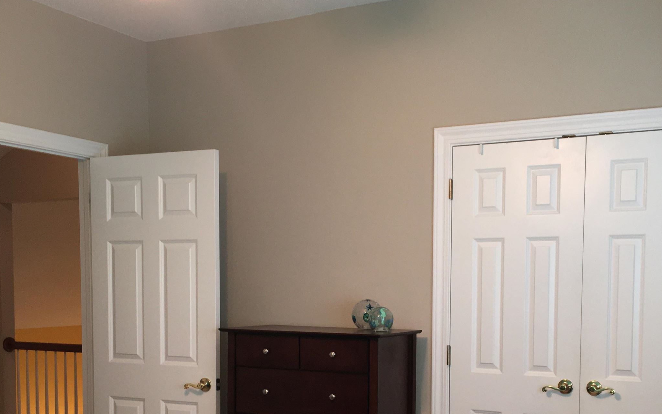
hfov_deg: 43.4
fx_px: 830
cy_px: 339
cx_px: 372
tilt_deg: -2.9
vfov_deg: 27.4
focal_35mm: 46
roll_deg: -0.5
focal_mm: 4.15
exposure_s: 1/30
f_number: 2.2
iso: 50
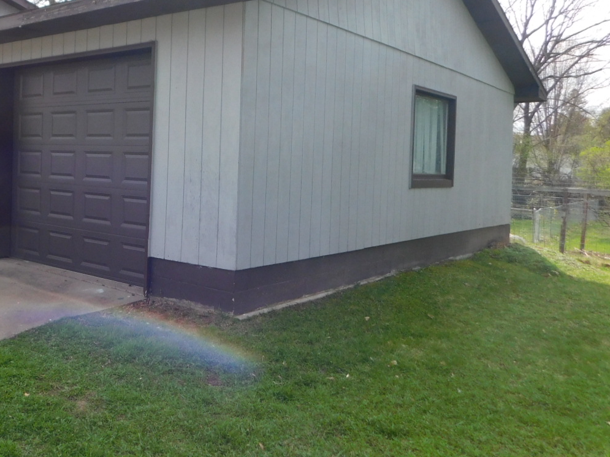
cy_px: 153
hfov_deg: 48.0
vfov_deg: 38.2
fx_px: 652
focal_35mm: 37
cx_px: 143
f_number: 3
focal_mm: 4
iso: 125
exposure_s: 1/800
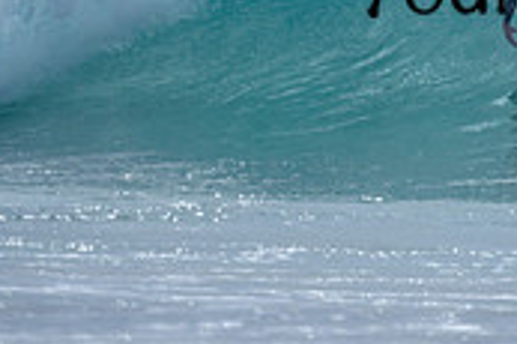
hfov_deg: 0.8
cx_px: 663
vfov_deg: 0.5
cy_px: -55
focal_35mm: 2687
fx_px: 38551
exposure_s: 1/2000
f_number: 6.3
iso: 140
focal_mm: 800
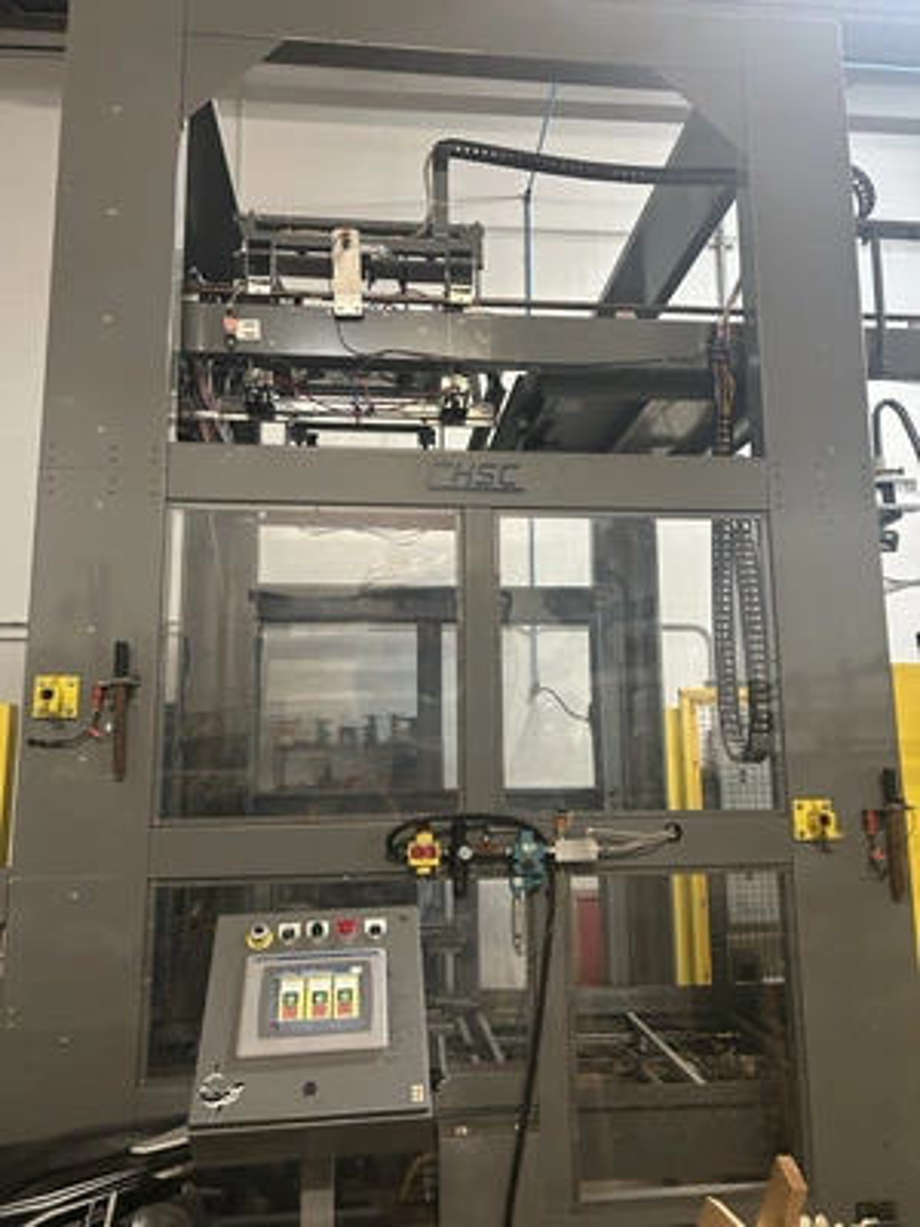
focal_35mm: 26
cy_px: 614
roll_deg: +0.3
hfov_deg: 53.1
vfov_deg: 67.3
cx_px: 460
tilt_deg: +9.2
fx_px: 921
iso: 500
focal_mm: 5.7
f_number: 1.5
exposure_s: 1/60
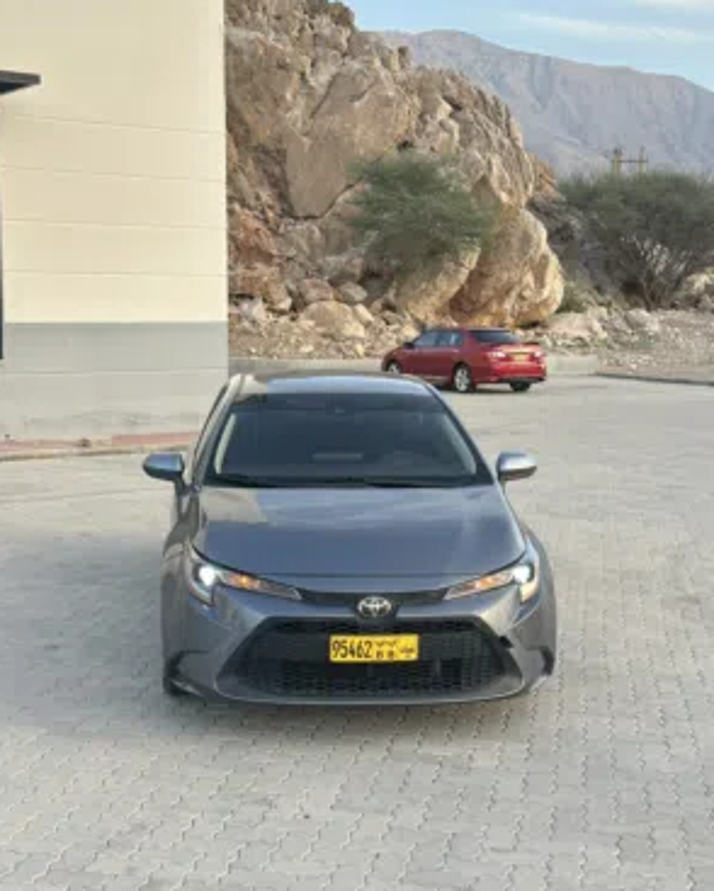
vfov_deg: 36.6
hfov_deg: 29.7
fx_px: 1346
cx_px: 359
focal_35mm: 51
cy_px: 425
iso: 64
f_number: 1.78
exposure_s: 1/296
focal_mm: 6.86
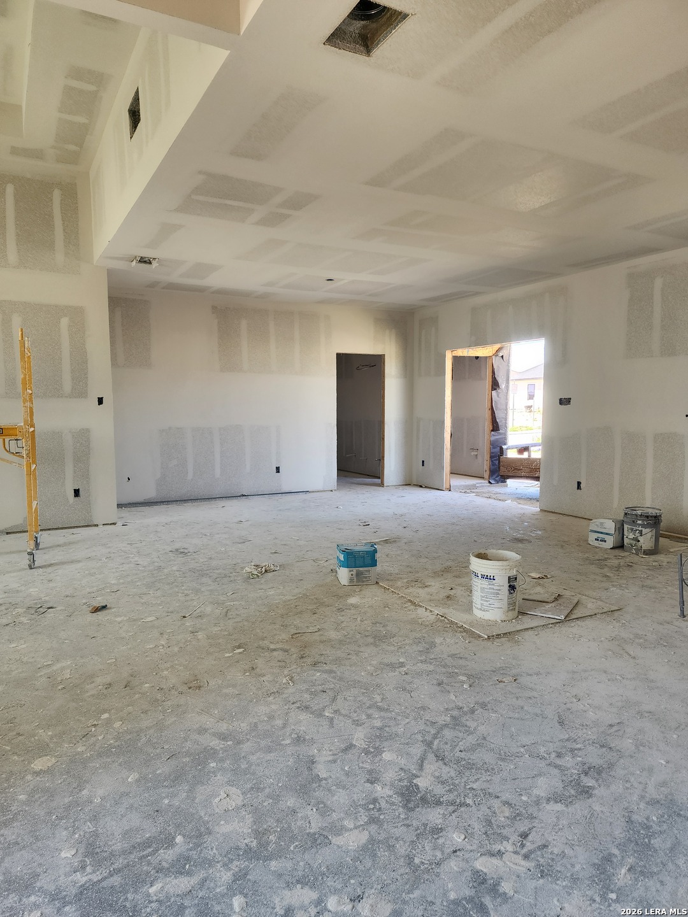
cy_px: 458
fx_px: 610
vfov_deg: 73.9
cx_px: 344
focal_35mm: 23
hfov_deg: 58.9
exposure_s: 1/180
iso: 100
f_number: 1.8
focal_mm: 6.4
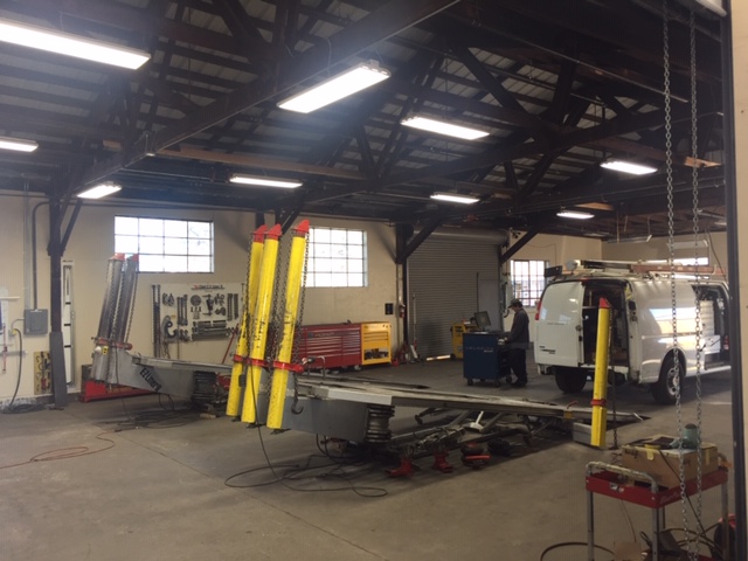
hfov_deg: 61.7
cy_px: 280
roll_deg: -0.2
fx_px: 627
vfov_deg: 48.2
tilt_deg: +1.9
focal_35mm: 29
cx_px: 374
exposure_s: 1/60
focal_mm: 4.15
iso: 32
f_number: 2.2
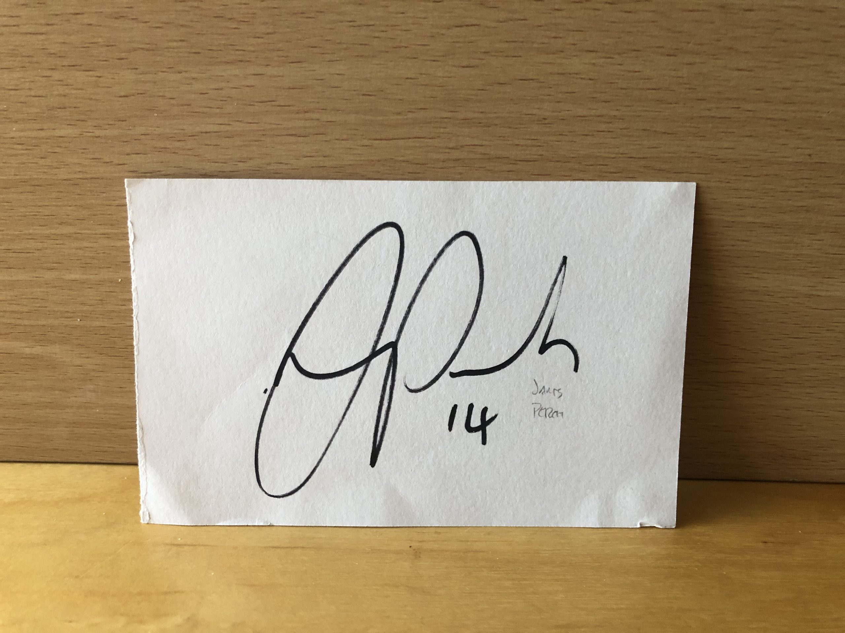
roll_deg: -2.0
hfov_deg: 63.4
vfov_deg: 49.7
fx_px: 683
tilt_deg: -25.3
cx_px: 422
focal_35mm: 28
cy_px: 316
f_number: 1.8
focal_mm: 3.99
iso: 64
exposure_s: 1/15
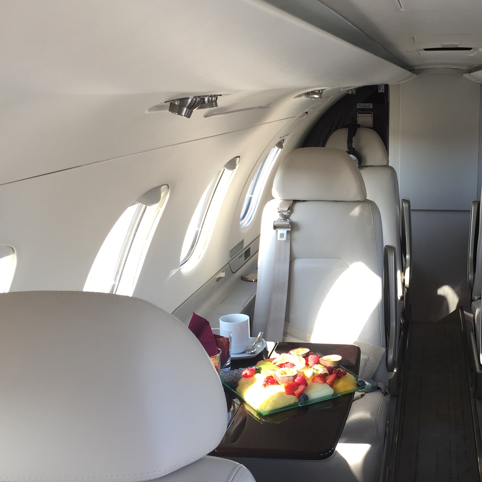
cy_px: 258
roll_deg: -0.6
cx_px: 390
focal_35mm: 47
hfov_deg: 34.9
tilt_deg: -13.1
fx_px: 740
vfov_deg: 36.0
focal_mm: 4.15
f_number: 2.2
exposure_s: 1/121
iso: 32
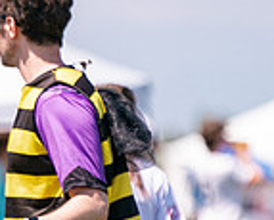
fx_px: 7297
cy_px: 223
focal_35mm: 898
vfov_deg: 1.7
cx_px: -84
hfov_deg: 2.1
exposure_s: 1/4000
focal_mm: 200
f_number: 3.2
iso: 320
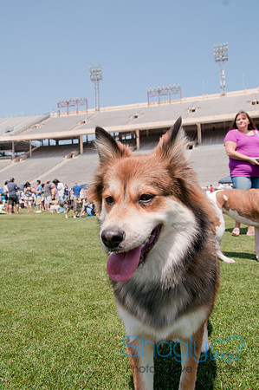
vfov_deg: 70.5
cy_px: 195
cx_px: 130
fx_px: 276
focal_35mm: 26
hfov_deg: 50.3
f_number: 5.6
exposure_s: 1/500
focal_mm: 17
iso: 200
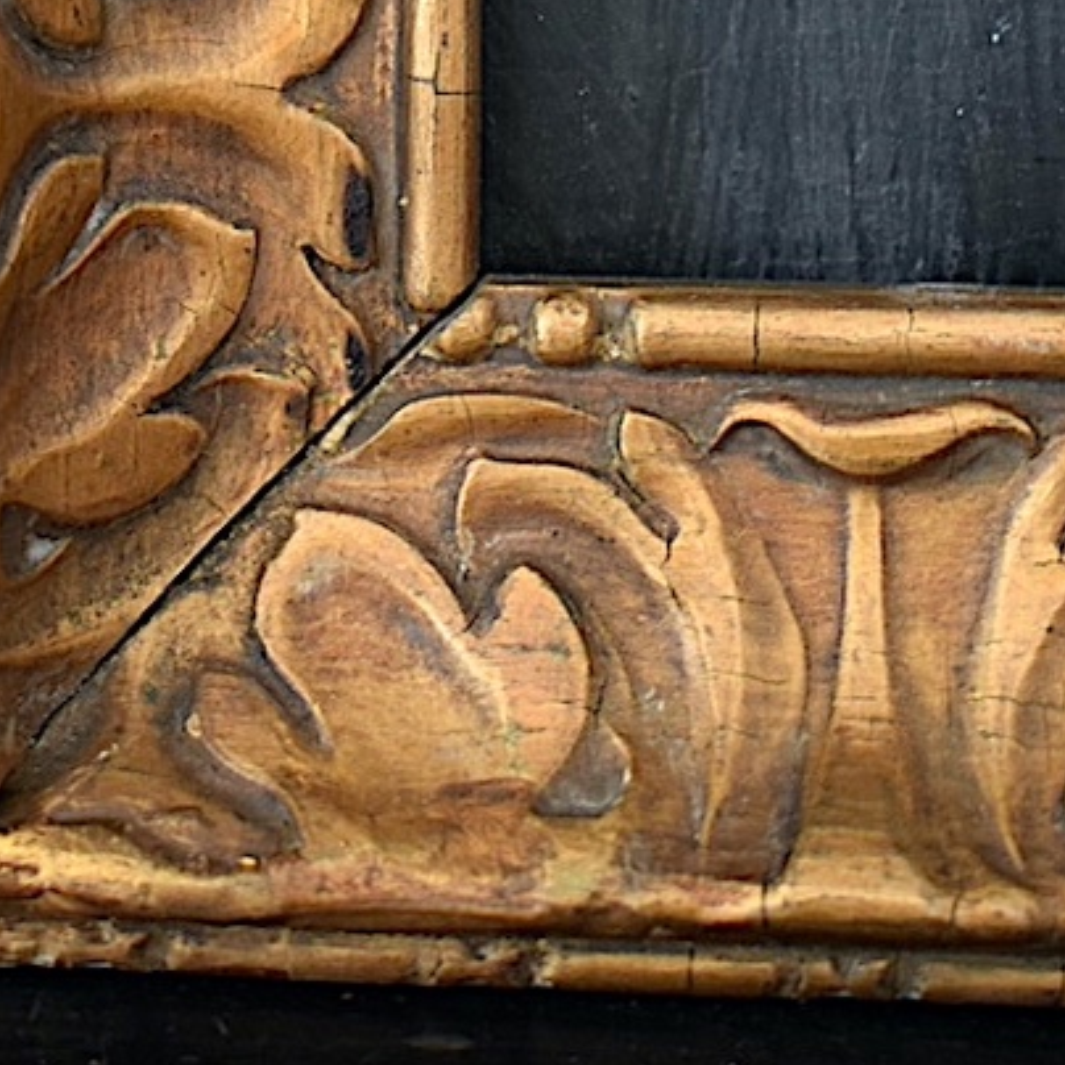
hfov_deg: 16.4
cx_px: 443
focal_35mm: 106
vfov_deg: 15.4
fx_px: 3690
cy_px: -453
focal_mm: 28
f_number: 4.2
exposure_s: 1/60
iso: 1000
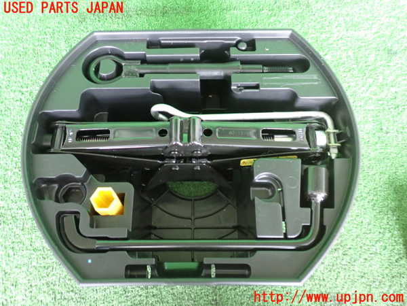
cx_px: 204
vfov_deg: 46.8
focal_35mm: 30
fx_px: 353
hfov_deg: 60.0
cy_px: 153
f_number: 2.3
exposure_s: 1/15
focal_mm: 5.4
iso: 800
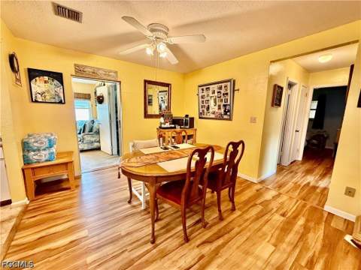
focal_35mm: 14
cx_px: 180
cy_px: 135
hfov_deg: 102.1
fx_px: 146
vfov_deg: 85.7
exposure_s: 1/60
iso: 400
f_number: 2.2
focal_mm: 2.22
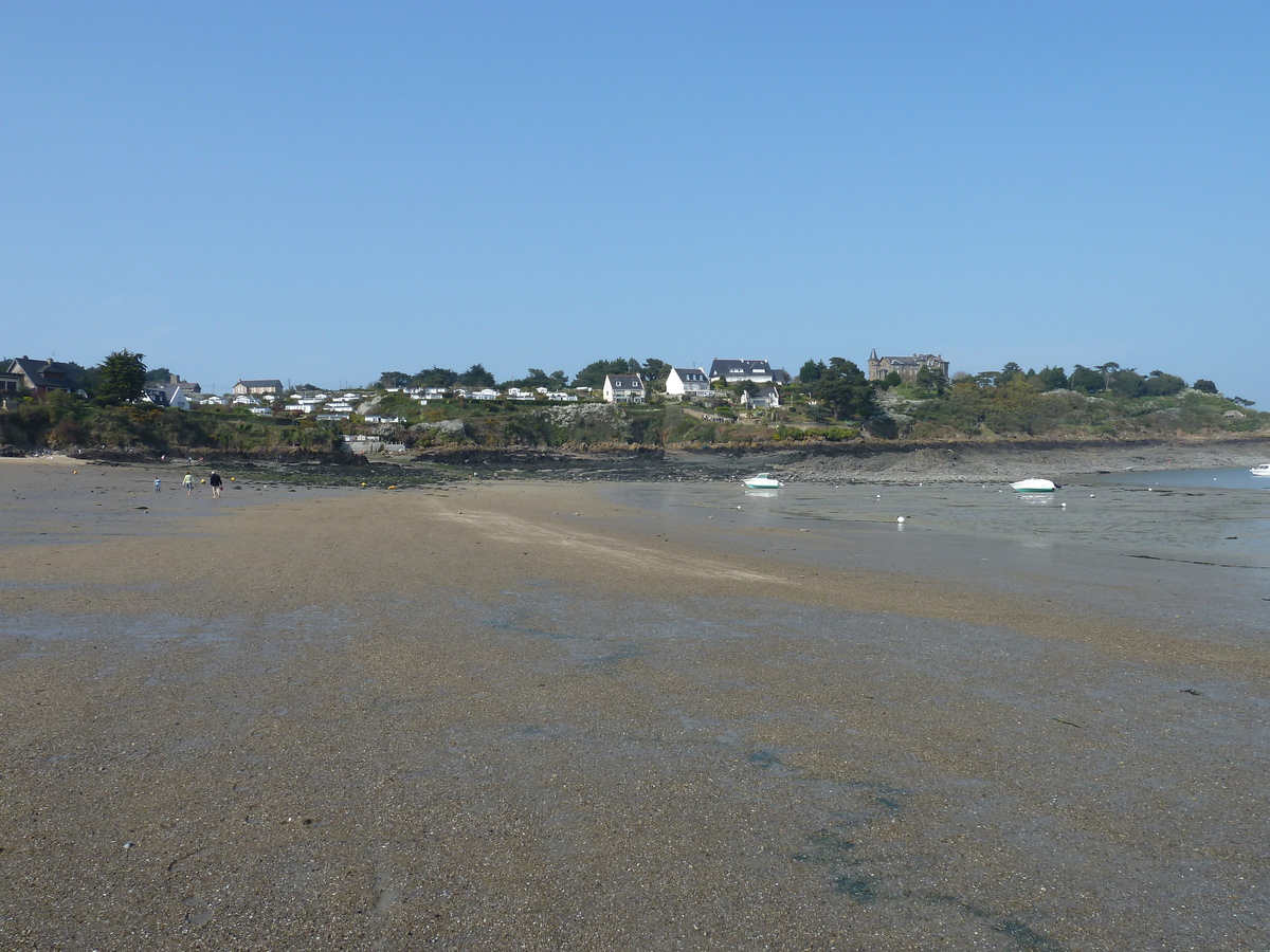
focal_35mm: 25
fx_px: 917
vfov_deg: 54.9
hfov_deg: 69.4
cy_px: 476
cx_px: 635
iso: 80
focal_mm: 4.1
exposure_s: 1/500
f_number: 4.5
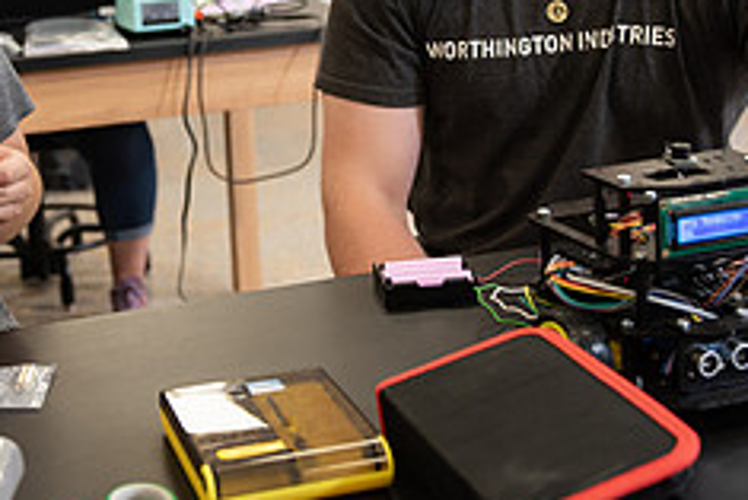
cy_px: 88
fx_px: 1642
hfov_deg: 25.5
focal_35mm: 79
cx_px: 255
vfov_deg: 17.1
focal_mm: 32
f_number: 3.5
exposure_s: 1/160
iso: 640
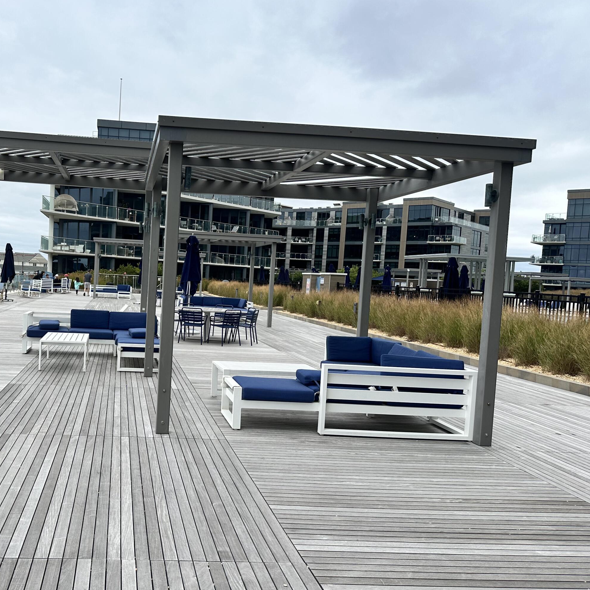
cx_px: 156
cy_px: 308
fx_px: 617
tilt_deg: -3.0
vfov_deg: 51.1
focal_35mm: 32
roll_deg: -2.2
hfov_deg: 49.3
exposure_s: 1/1050
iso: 80
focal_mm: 6.86
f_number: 1.78
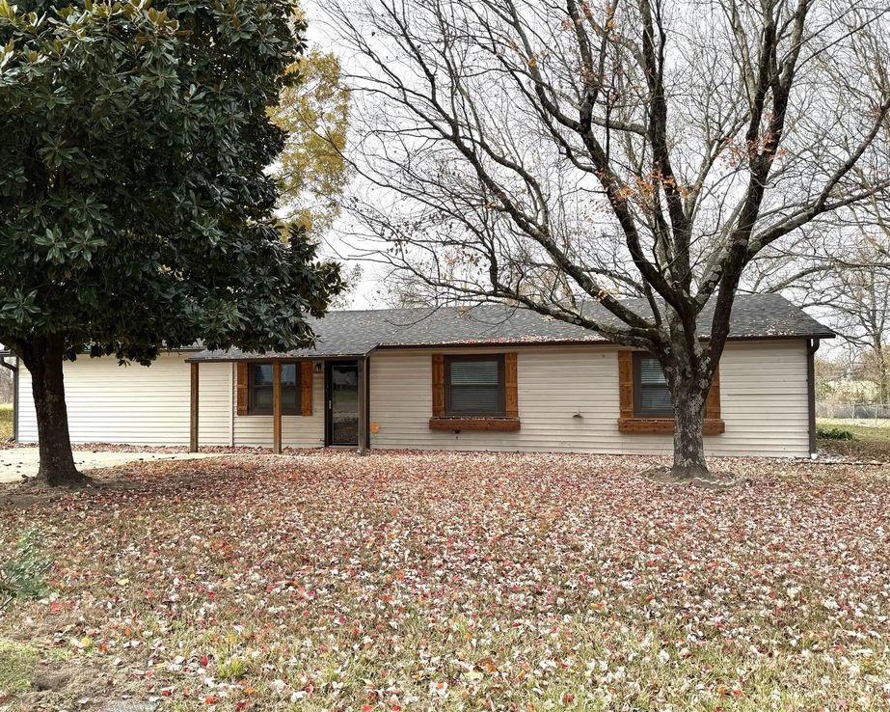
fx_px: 685
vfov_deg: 54.9
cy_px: 357
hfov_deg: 66.0
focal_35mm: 26
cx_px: 418
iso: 80
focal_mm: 6.76
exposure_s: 1/1818
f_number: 1.78
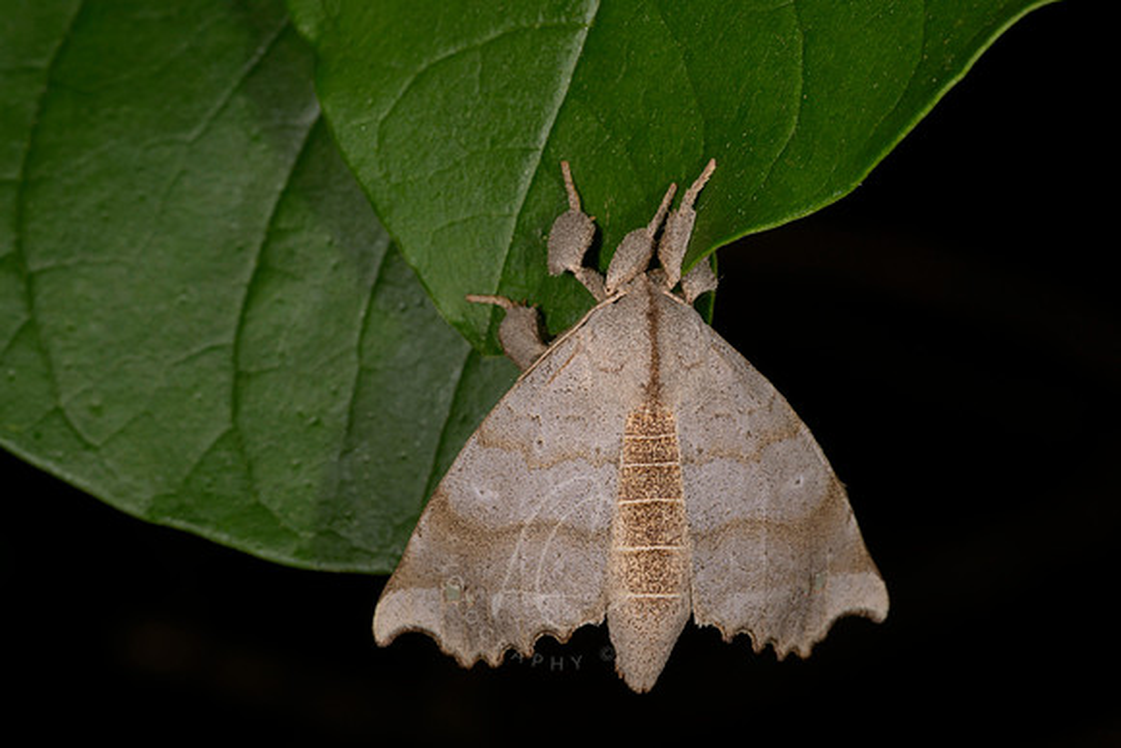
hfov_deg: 14.0
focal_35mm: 147
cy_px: 365
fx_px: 4574
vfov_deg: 9.3
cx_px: 659
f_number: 22
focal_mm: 105
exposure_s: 1/250
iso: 64
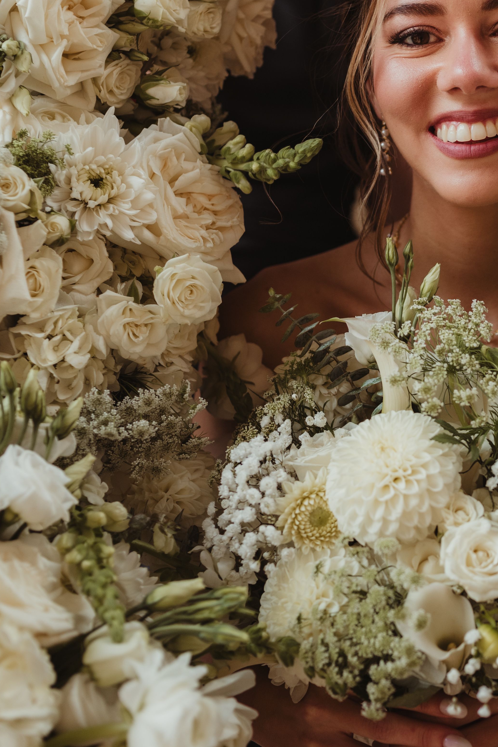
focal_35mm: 68
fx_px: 1411
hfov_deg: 19.5
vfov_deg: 29.5
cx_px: 481
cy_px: 262
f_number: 2.5
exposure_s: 1/1000
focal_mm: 35
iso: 200
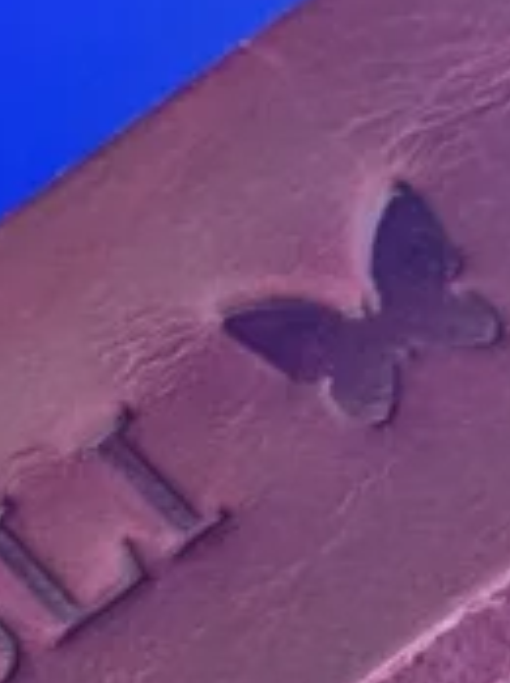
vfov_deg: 7.0
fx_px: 5573
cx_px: -530
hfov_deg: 5.1
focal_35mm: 283
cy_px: 809
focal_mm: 6.76
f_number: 1.78
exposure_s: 1/540
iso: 64
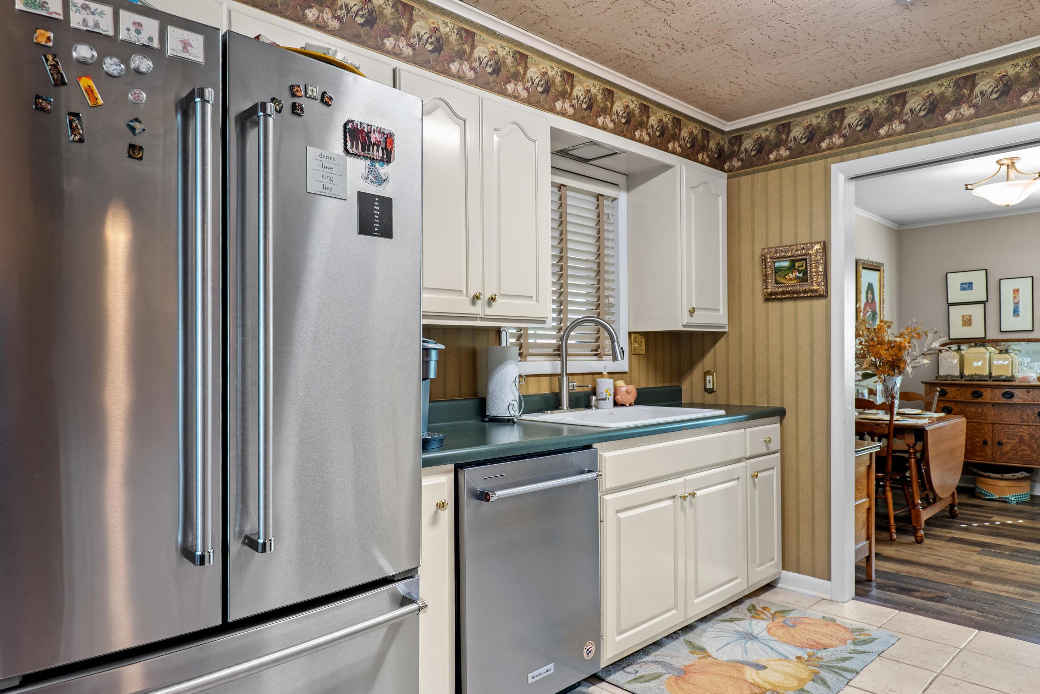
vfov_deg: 57.2
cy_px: 354
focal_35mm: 22
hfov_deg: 78.6
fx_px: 636
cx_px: 527
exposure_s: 1/8
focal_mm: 21
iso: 1250
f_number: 5.6
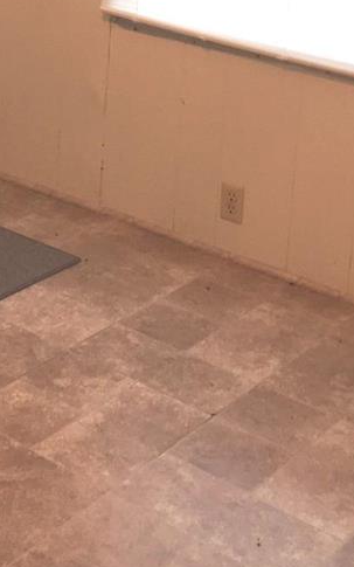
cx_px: -93
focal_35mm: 76
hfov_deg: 16.3
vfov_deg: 25.9
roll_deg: -0.7
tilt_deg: -14.7
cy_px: 12
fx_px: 1174
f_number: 2.2
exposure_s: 1/37
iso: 25
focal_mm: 4.15
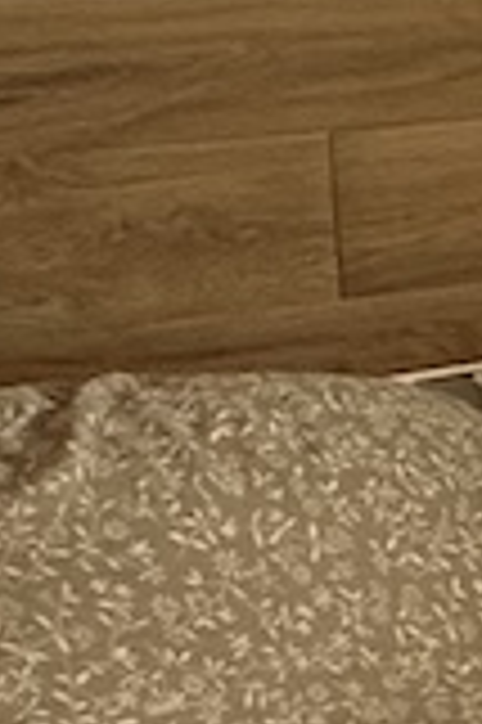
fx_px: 2918
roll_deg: -5.4
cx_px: 1996
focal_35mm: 145
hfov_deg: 7.0
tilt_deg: -14.6
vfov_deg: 14.1
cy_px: 472
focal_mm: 2.22
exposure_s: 1/99
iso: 64
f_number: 2.2
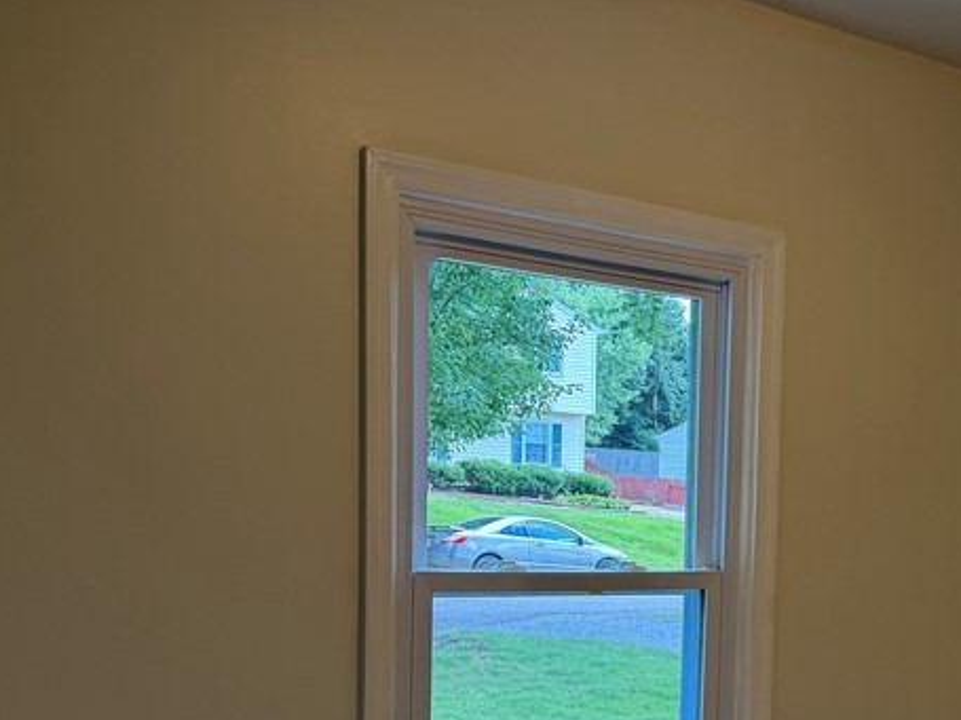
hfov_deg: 33.9
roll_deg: -2.0
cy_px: 640
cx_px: 838
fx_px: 1499
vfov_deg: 26.2
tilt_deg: -3.7
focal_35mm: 54
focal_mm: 6.76
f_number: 1.78
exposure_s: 1/120
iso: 125
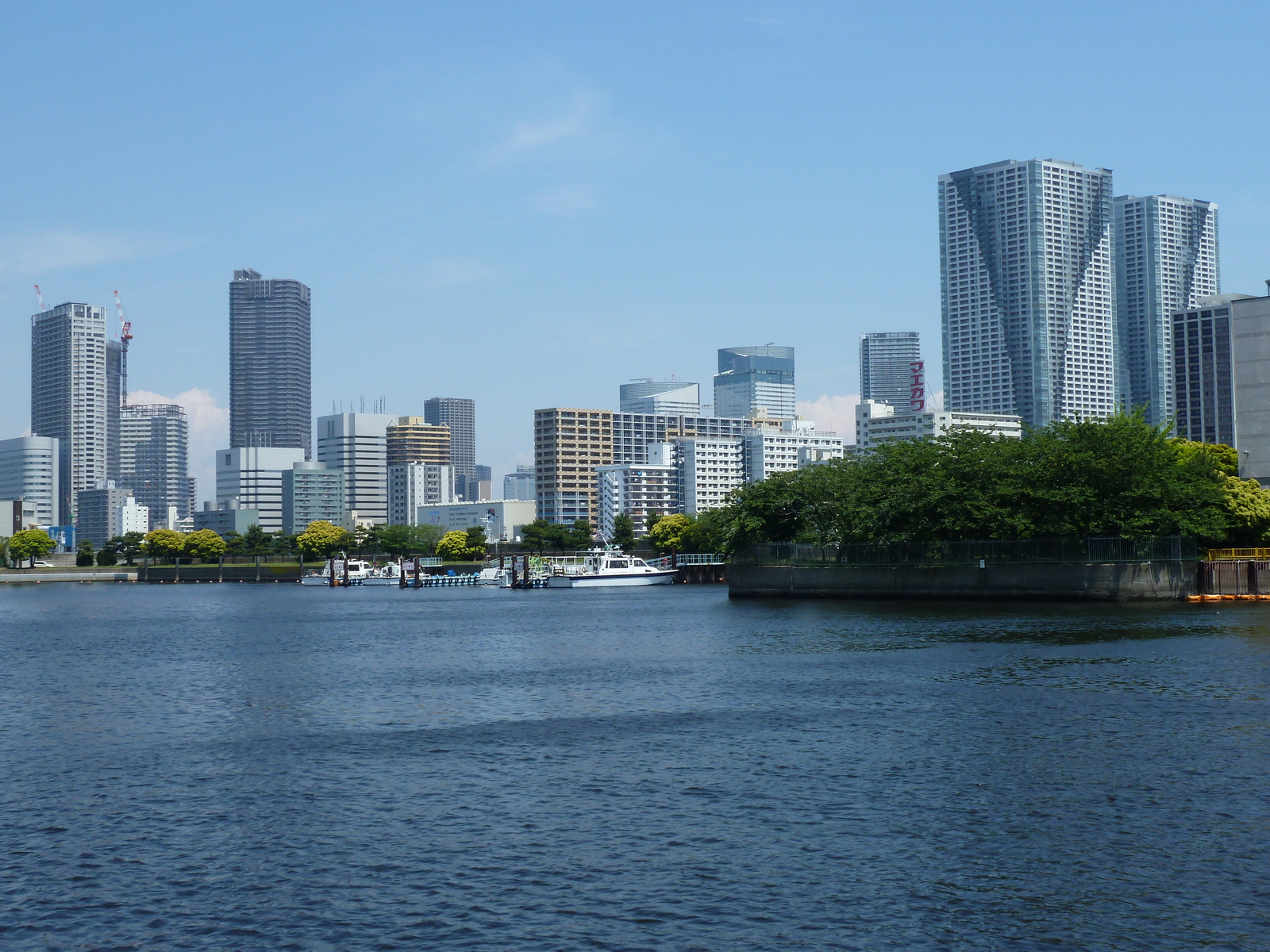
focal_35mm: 48
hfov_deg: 39.7
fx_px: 1761
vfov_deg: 30.3
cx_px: 635
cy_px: 476
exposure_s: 1/400
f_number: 5
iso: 80
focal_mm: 7.9
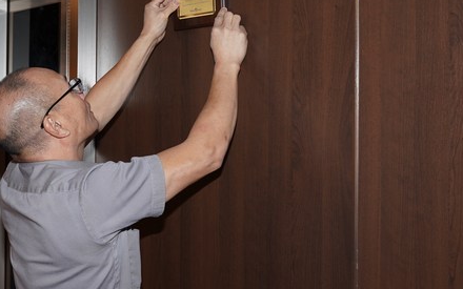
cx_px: 179
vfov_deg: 20.3
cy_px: 98
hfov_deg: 32.0
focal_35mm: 64
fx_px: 804
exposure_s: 1/80
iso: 400
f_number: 6.3
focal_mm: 34.4
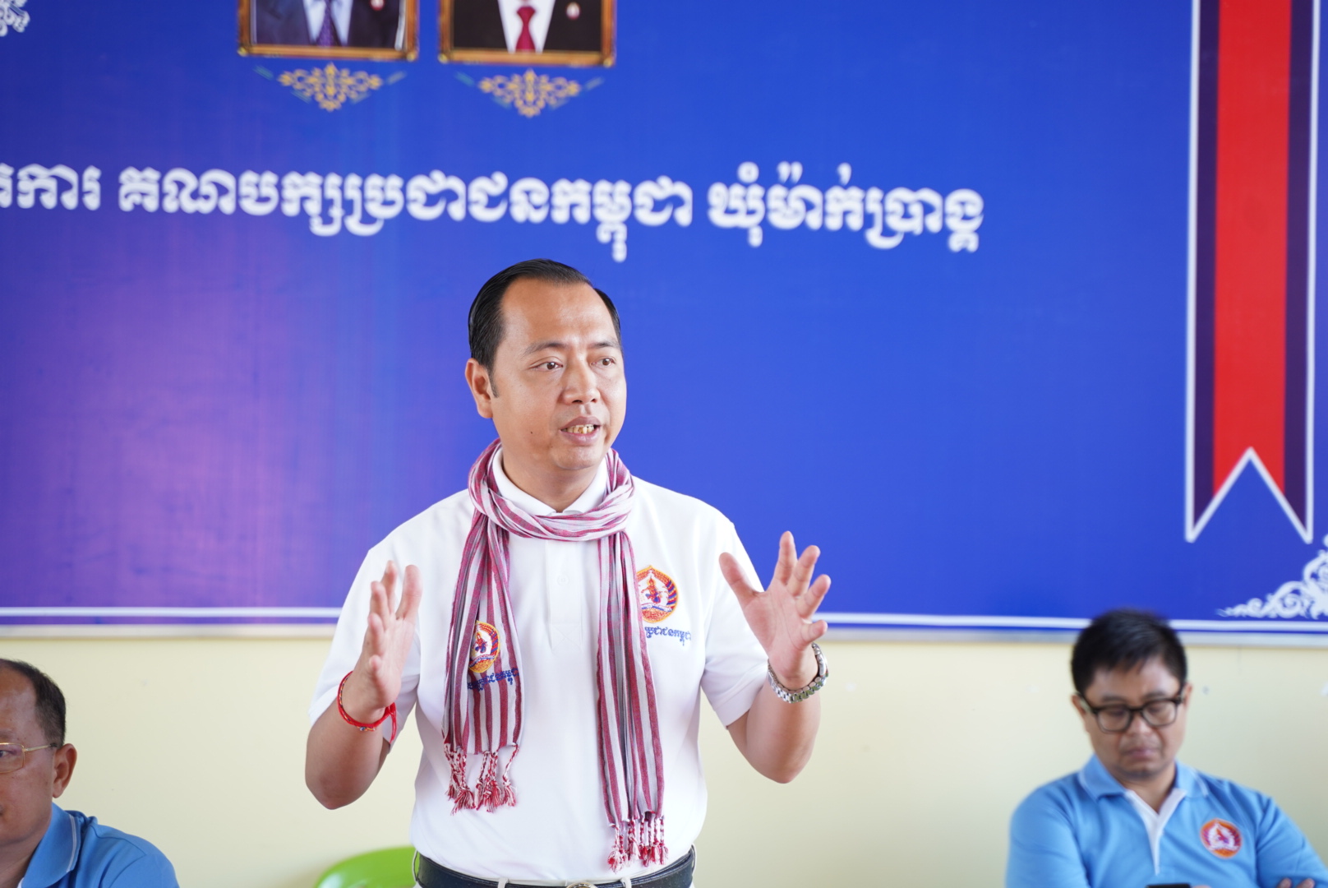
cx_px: 664
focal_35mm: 75
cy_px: 444
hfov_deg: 27.0
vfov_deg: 18.2
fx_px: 2769
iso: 400
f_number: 2.8
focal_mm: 75
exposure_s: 1/160
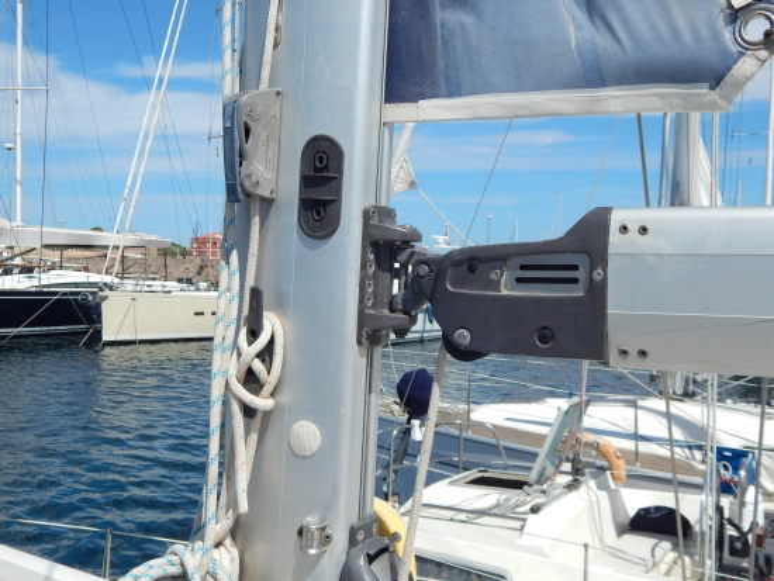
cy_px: 290
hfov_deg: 49.0
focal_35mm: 38
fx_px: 850
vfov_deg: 37.7
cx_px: 387
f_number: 6.9
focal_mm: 6.8
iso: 125
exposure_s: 1/640
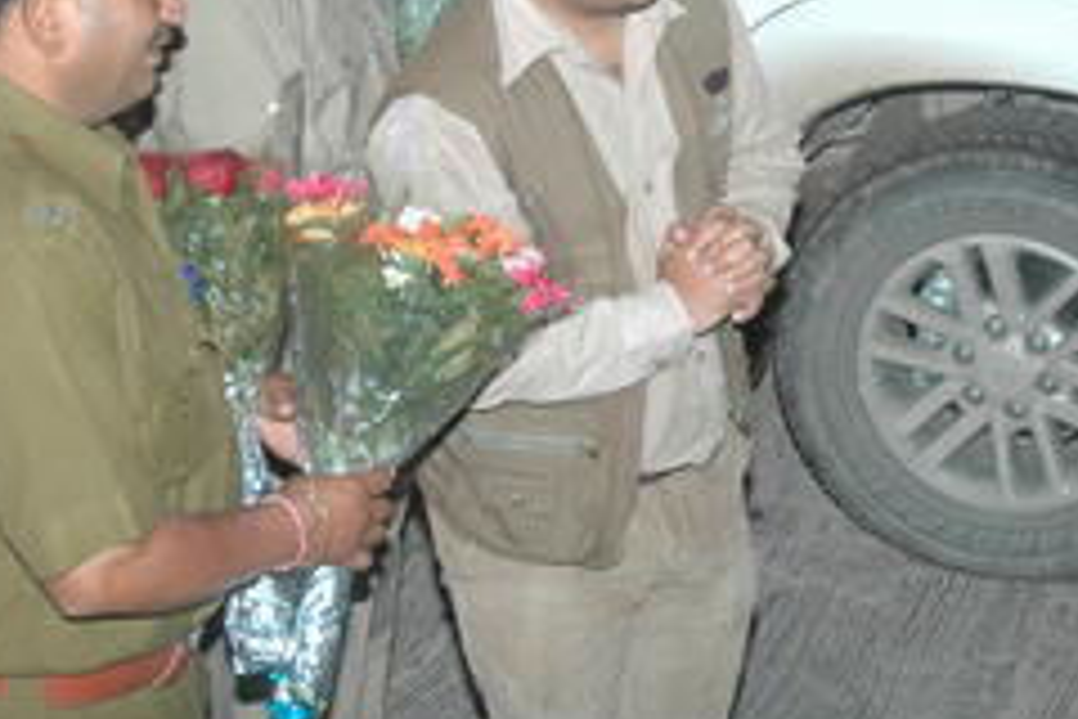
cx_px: 710
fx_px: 3032
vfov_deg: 13.5
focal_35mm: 101
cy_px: 204
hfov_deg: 20.1
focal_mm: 27
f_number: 4.5
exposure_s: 1/60
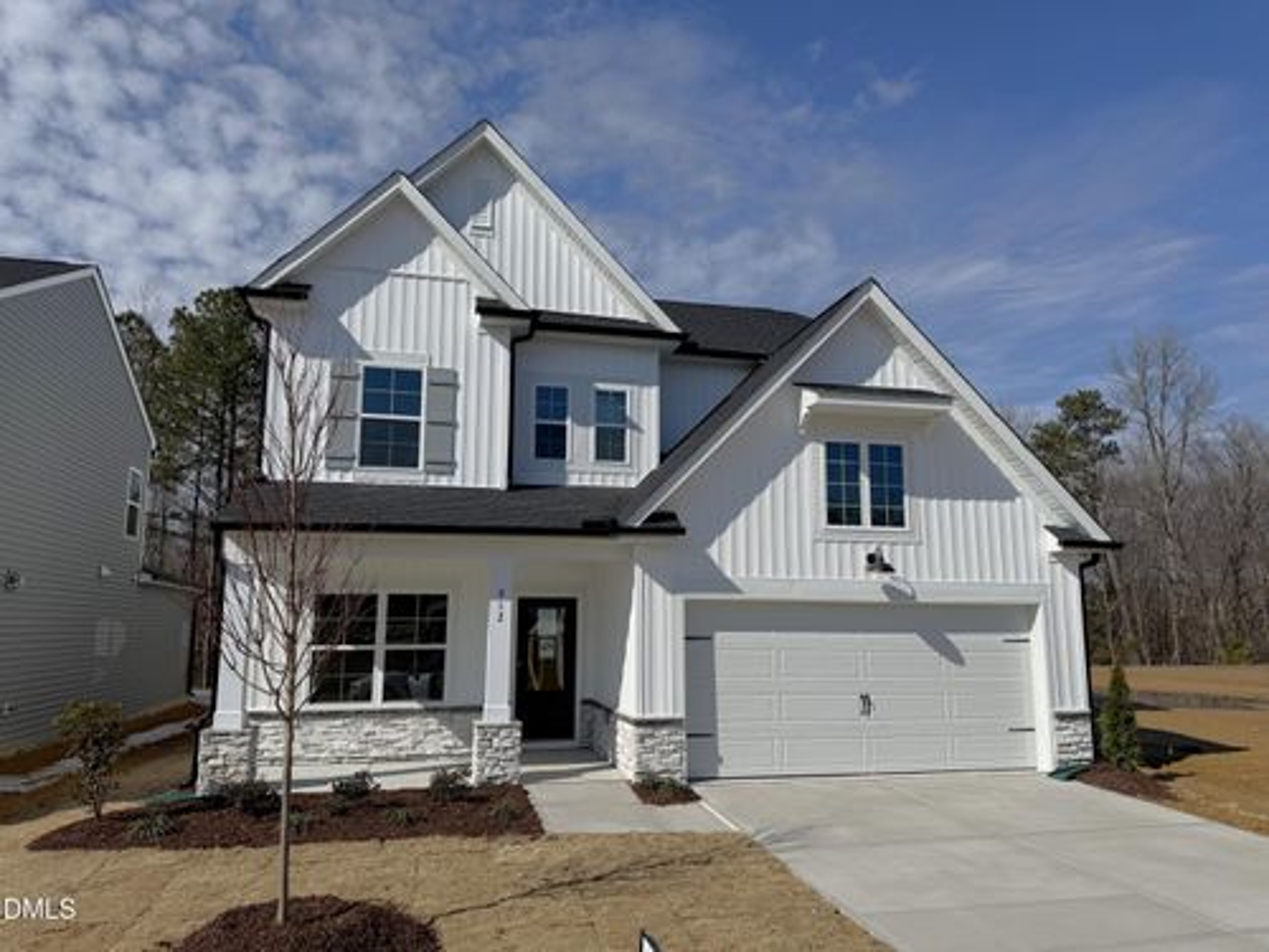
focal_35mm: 24
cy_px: 476
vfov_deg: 56.8
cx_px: 634
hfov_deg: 71.6
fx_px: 880
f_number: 1.78
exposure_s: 1/11905
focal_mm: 6.76
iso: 80
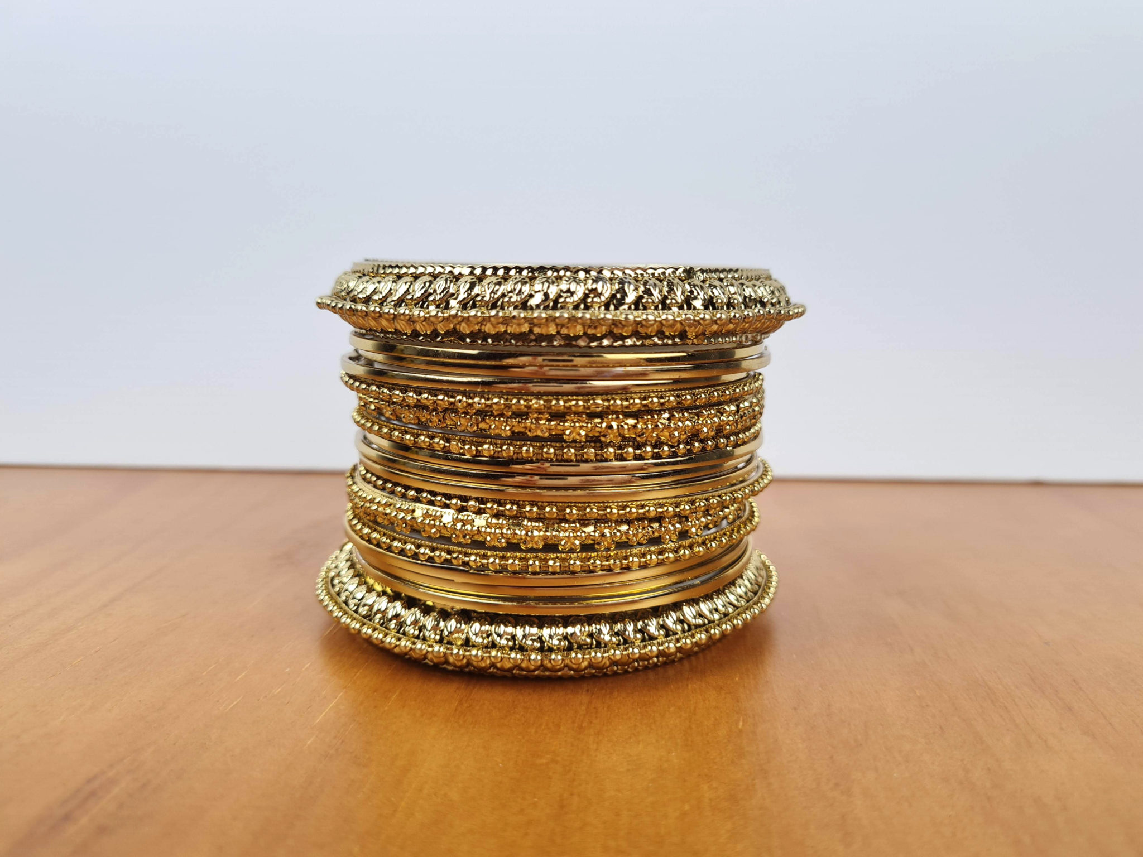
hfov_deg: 67.3
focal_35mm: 26
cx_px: 572
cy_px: 428
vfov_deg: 53.1
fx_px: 859
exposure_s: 1/227
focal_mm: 5.4
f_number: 1.8
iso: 50
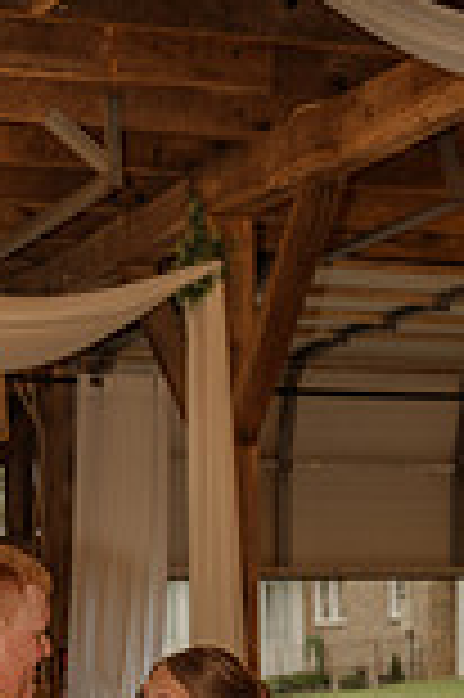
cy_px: 892
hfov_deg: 11.8
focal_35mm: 116
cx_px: 142
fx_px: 2248
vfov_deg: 16.7
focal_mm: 40
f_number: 4
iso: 320
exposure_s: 1/200
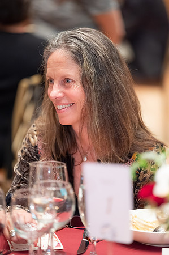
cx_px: 84
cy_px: 128
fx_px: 1270
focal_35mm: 180
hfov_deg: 7.6
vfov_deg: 11.4
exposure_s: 1/100
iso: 8000
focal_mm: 180
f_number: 2.8
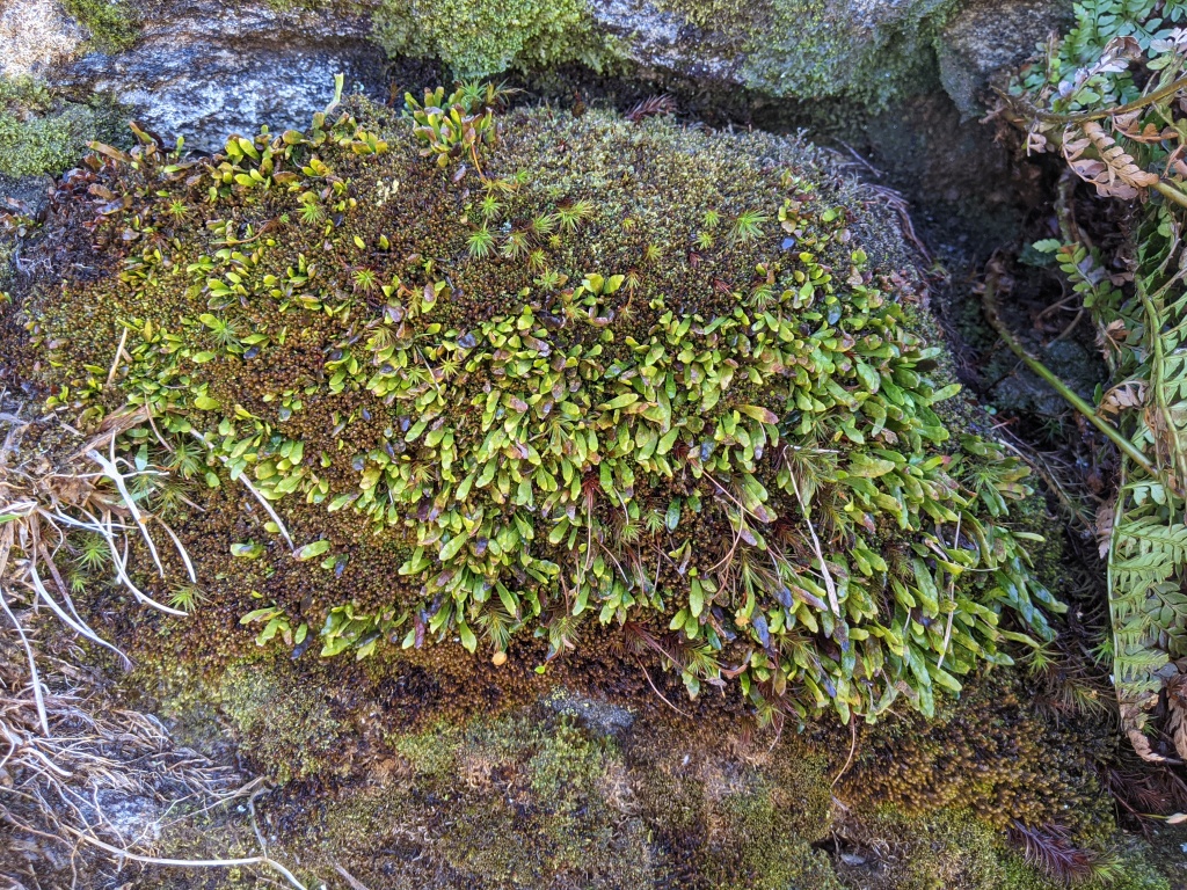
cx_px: 594
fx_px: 926
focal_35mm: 27
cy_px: 445
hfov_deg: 65.3
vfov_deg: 51.4
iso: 52
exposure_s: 1/61.4
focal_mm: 4.44
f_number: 1.8
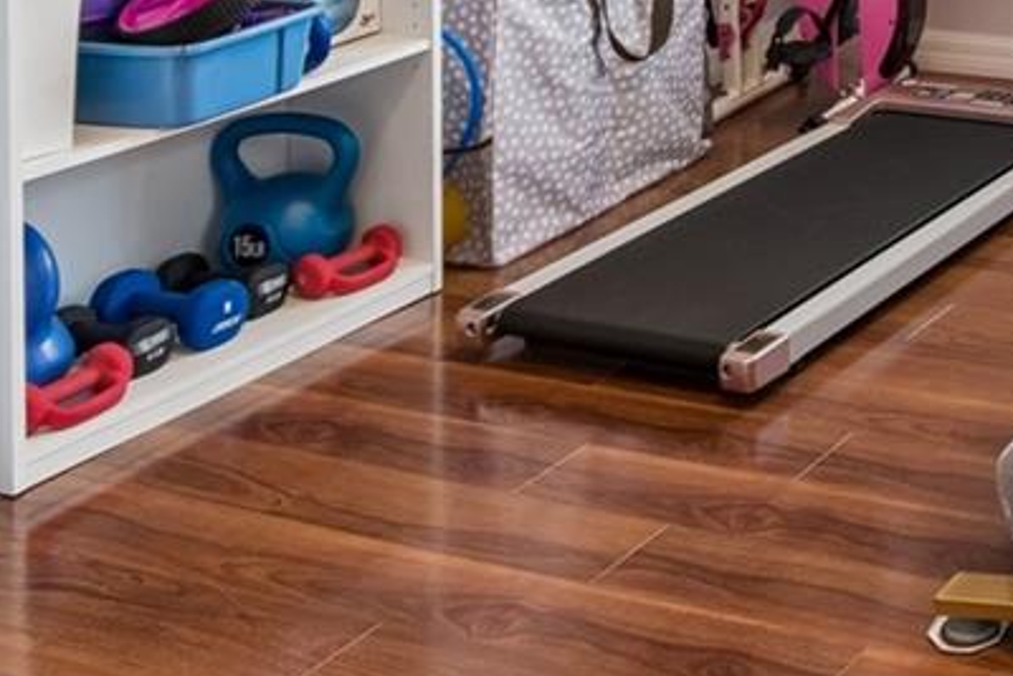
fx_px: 1689
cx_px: 1436
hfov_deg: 26.3
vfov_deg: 18.6
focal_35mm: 60
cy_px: -476
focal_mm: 10
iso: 100
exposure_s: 1/60
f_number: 4.5
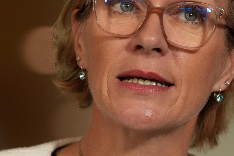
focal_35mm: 361
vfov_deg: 3.8
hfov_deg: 5.7
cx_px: 131
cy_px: 60
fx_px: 2346
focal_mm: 163
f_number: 2.8
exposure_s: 1/320
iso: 500
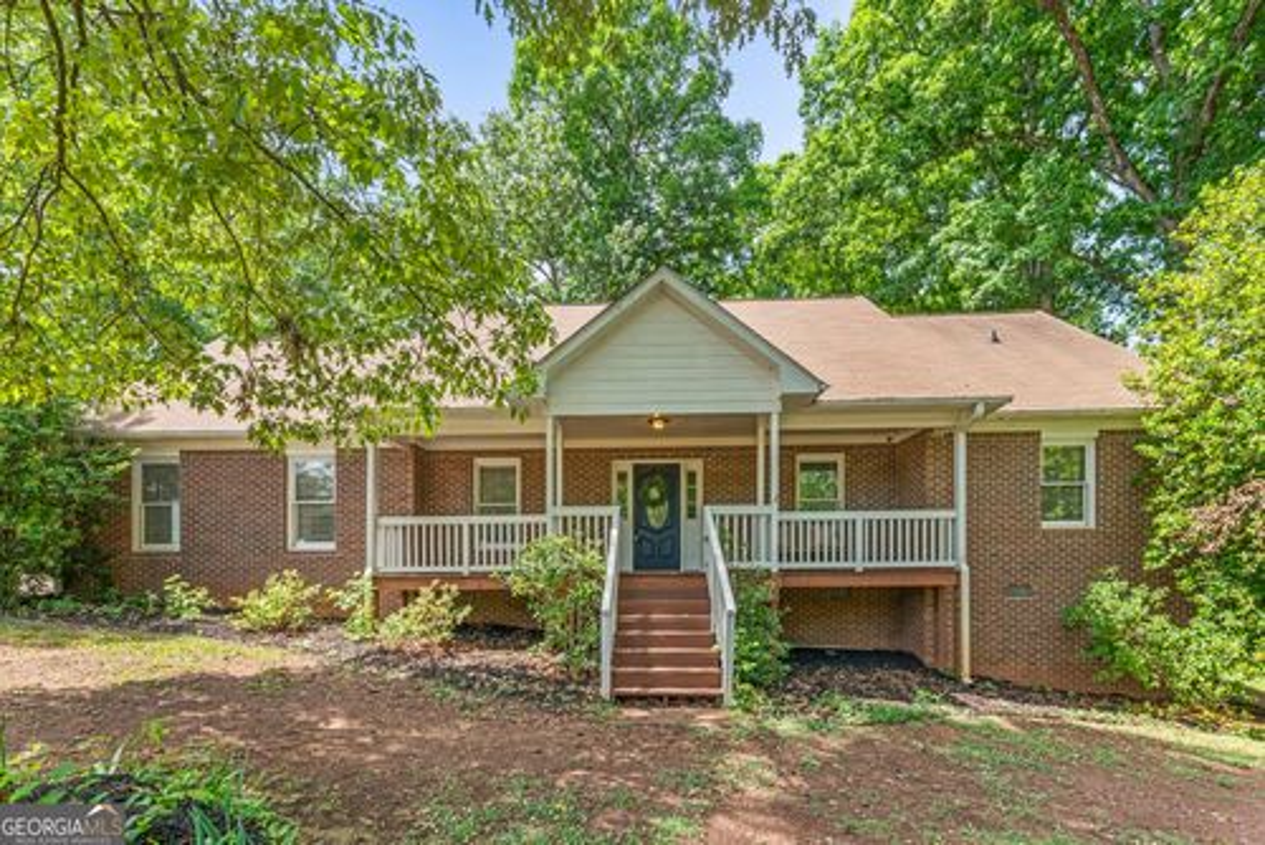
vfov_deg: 77.4
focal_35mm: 15
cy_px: 422
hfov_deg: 100.4
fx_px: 527
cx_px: 632
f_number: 10
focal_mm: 15
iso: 50
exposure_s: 1/15
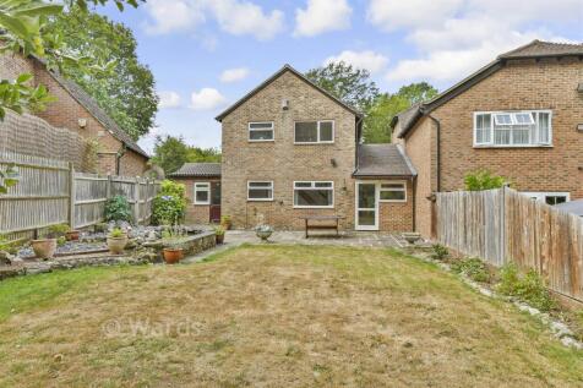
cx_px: 292
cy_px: 194
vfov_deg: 57.2
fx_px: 356
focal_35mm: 22
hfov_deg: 78.6
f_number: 10
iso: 400
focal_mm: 15
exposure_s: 1/400
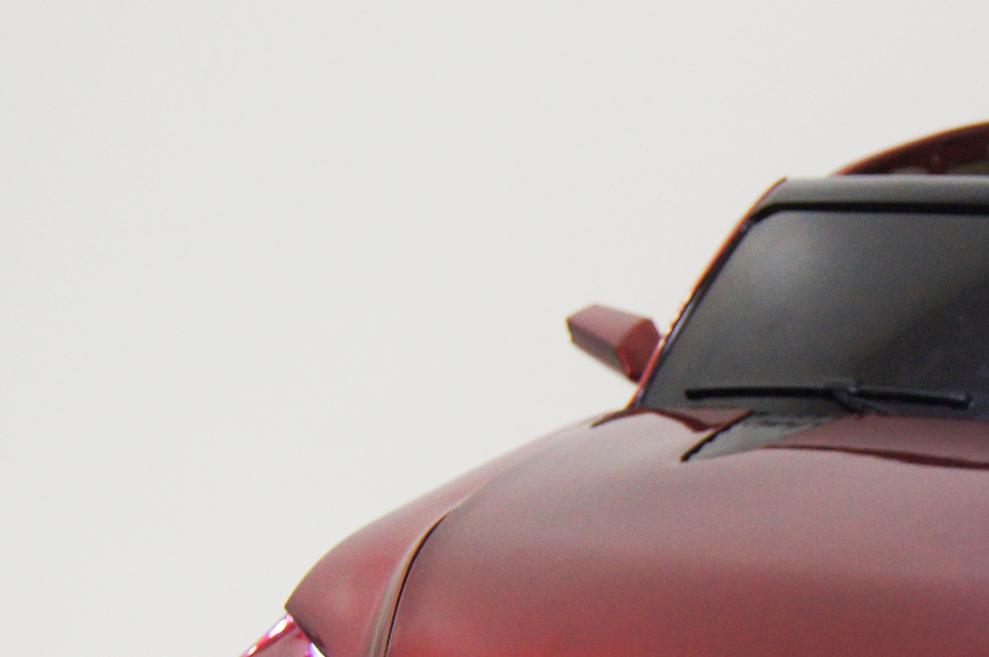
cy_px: 654
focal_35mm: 114
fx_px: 3128
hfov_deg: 17.2
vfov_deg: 11.9
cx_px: 1147
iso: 1250
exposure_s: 1/50
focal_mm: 30
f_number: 4.5
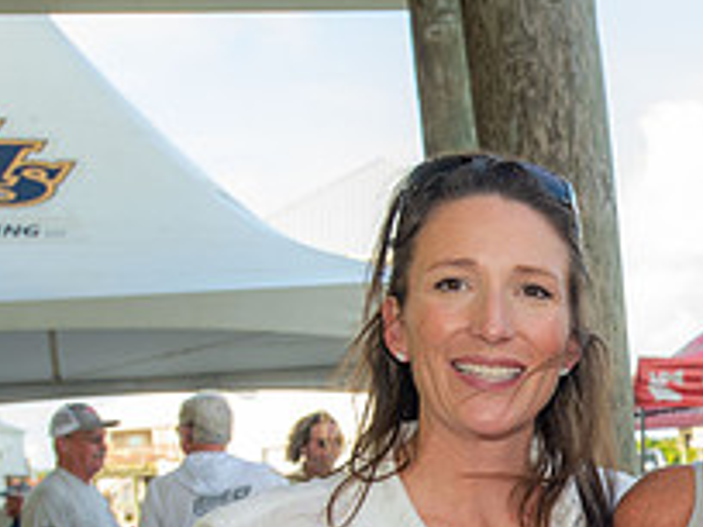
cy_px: 572
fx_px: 1665
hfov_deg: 22.5
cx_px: 765
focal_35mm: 82
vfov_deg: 17.4
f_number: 5.6
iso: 200
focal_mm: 30
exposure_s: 1/125
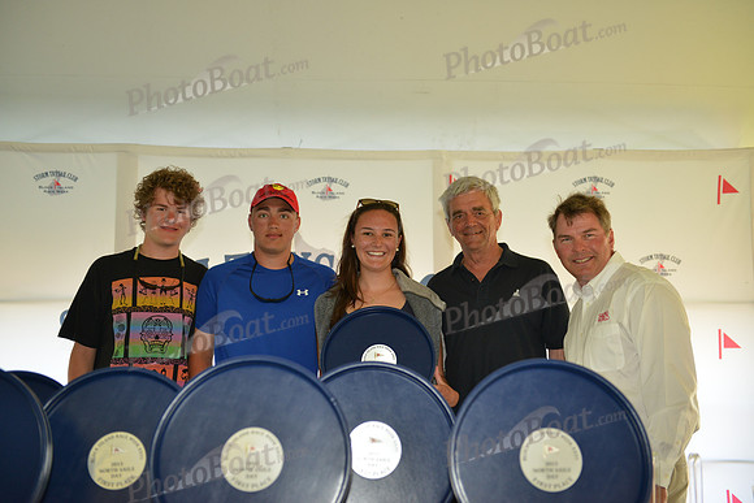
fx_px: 1006
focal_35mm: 48
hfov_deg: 41.1
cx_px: 377
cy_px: 252
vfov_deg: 28.1
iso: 1000
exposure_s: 1/320
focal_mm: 48
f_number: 3.2
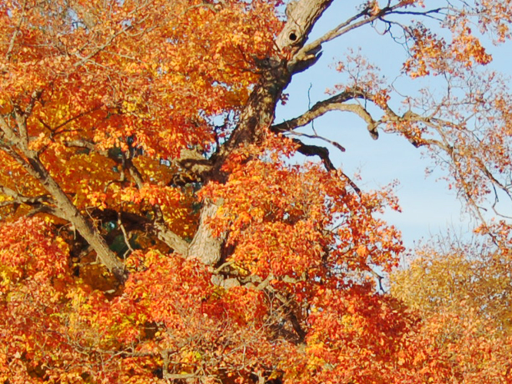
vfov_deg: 8.6
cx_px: 454
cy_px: 335
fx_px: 2560
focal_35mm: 173
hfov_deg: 11.4
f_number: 4.5
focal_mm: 32
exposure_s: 1/640
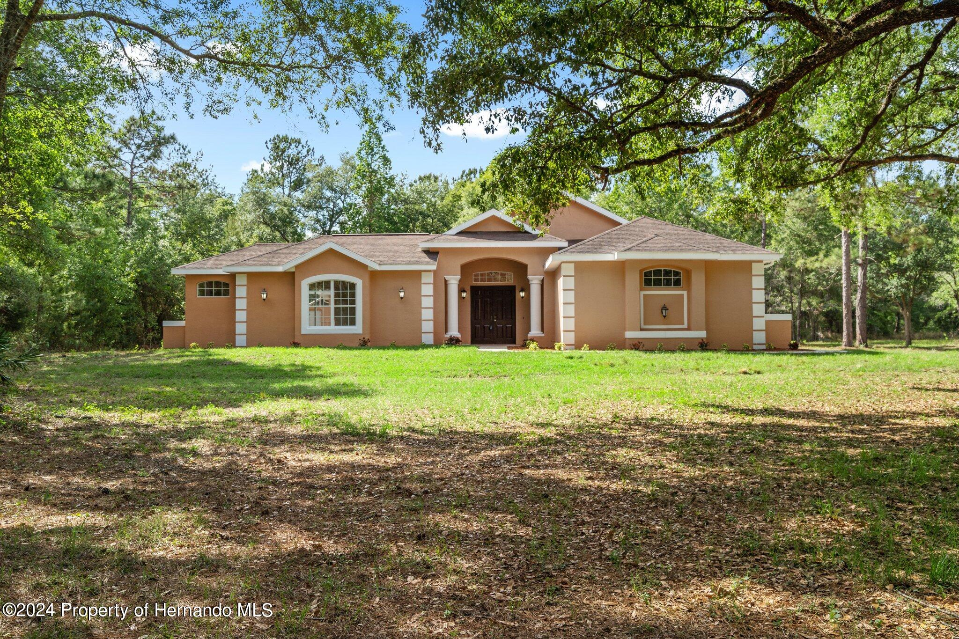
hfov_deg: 61.9
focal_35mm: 30
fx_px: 799
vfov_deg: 43.6
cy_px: 320
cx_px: 480
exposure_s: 1/400
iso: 320
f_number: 8
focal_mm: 30
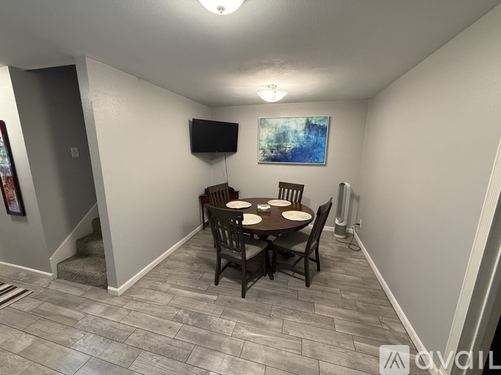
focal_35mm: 14
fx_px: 203
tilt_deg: -11.0
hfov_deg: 102.1
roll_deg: -1.0
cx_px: 250
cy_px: 188
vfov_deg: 85.7
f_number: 2.2
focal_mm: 2.22
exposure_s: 1/60
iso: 320
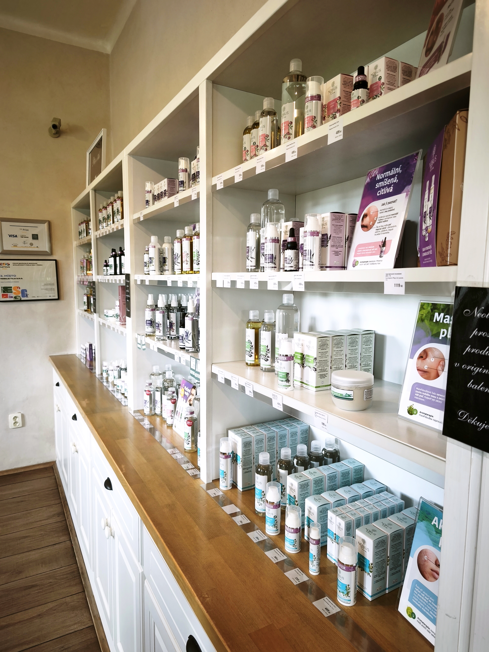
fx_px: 433
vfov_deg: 73.9
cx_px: 244
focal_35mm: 23
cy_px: 326
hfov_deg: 58.9
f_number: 1.7
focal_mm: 5.35
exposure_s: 1/100
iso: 250
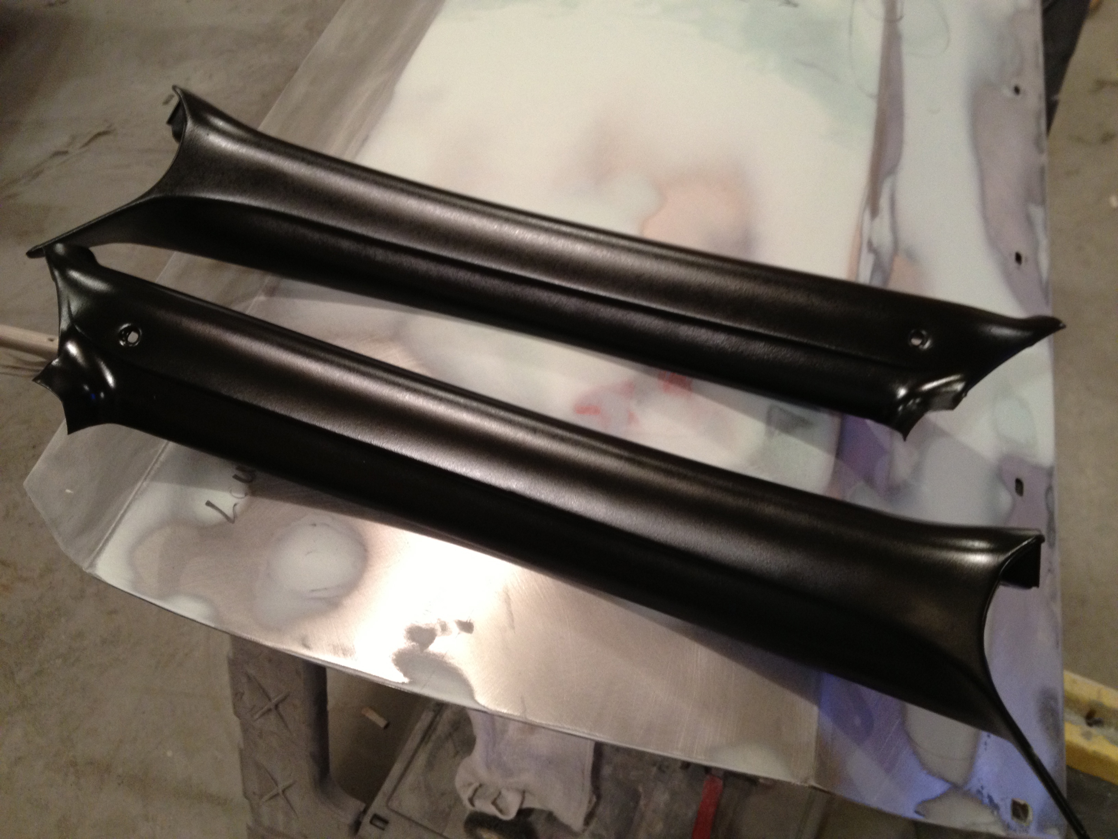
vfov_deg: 40.7
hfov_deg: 52.6
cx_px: 559
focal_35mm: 35
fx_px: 1130
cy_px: 420
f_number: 2.4
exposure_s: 1/20
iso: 160
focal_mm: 4.28
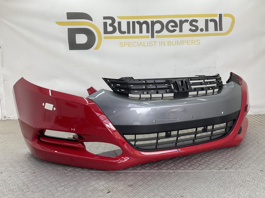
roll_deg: +0.6
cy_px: 99
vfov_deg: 48.2
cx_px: 132
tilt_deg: -9.6
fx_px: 222
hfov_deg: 61.7
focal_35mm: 29
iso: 16
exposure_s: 1/110
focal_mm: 3
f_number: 1.8
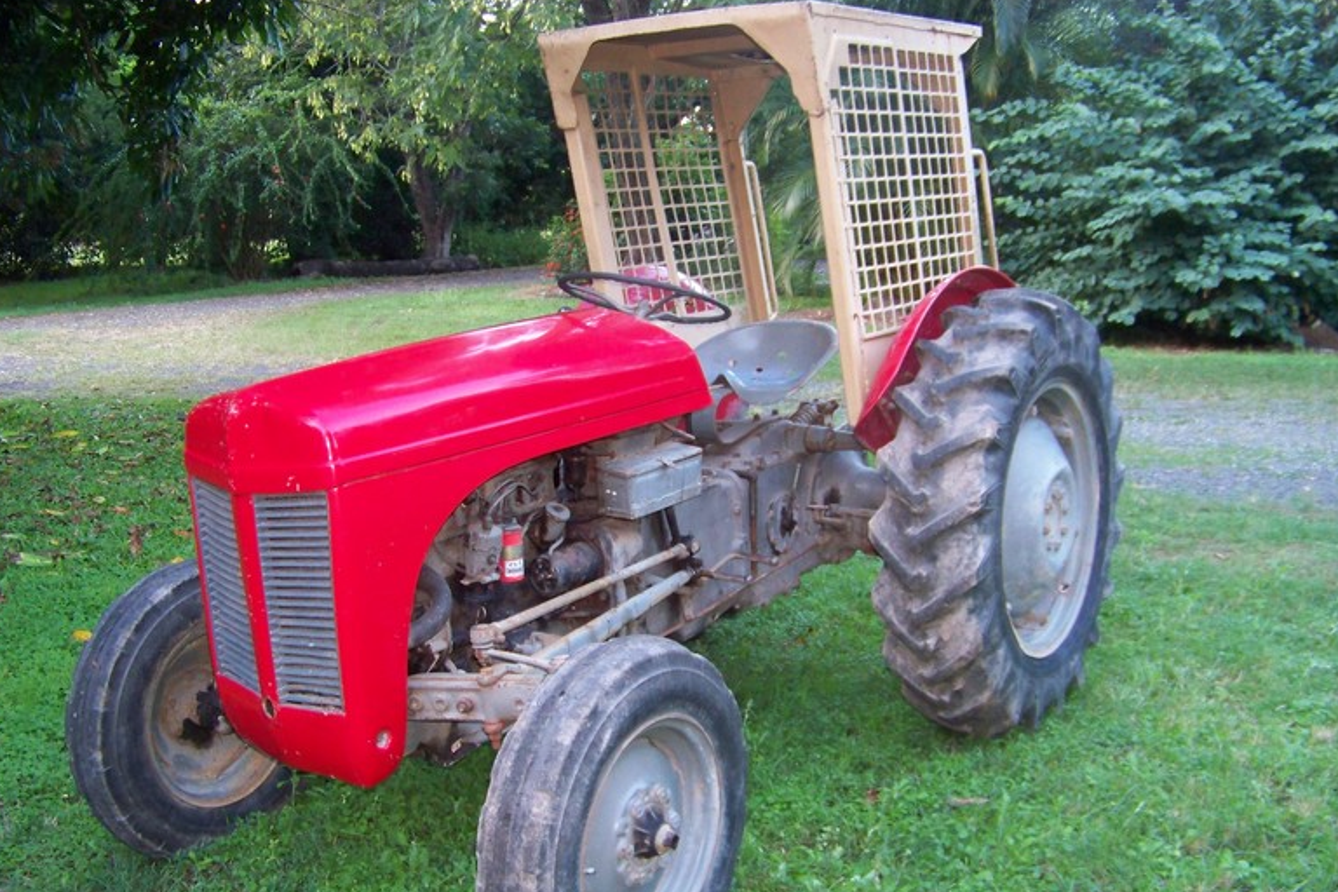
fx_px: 1449
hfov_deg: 49.5
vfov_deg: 34.2
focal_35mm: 39
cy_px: 503
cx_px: 645
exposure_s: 1/30
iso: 200
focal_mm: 5.85
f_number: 2.8
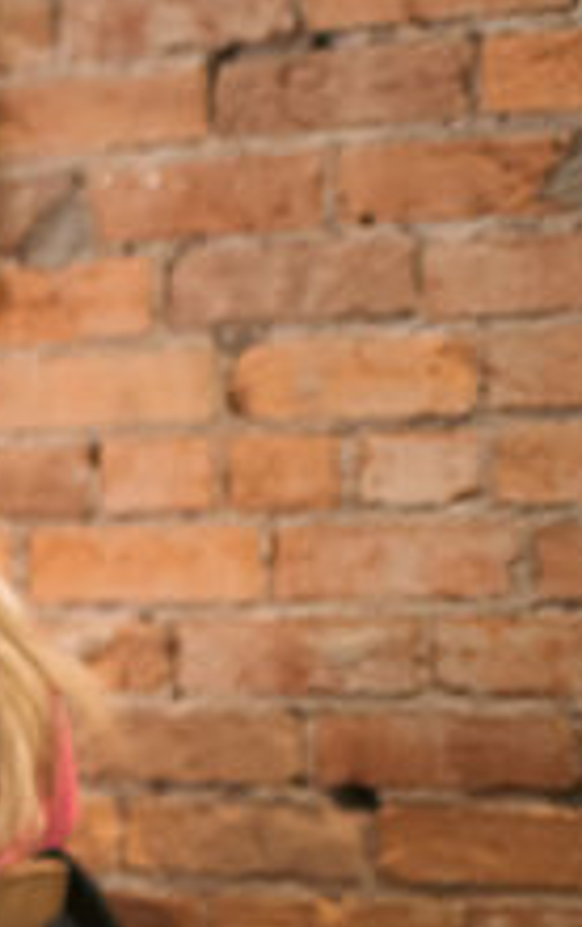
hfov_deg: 6.7
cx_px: -1548
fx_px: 4202
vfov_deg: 12.5
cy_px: 820
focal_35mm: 166
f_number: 2.5
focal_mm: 35
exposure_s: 1/100
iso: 560
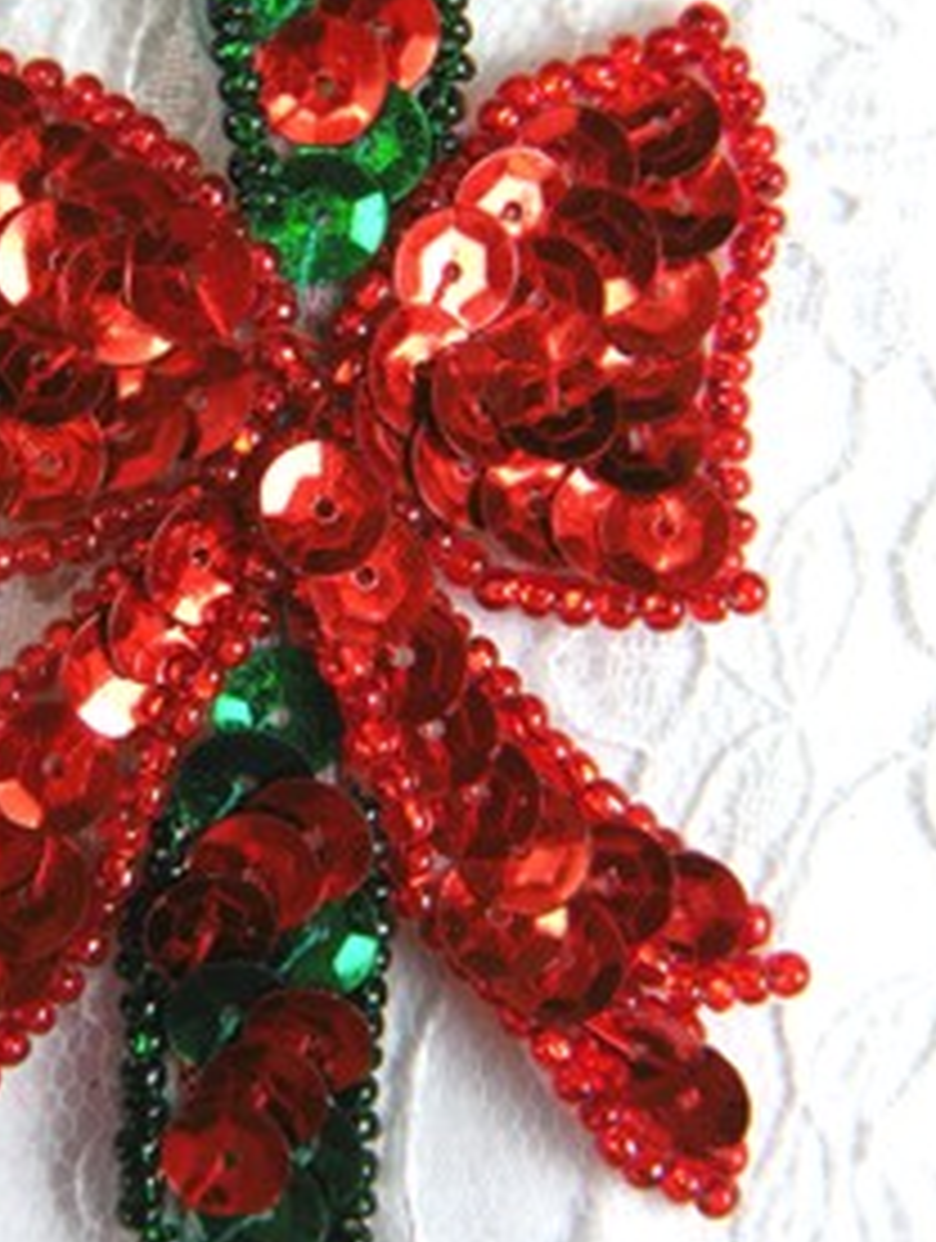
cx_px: 248
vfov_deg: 33.6
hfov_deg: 25.5
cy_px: 500
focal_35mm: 57
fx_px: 2049
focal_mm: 5.9
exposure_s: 1/146
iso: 64
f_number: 3.8
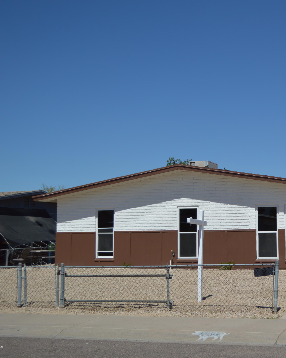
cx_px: 259
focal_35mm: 51
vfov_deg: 36.7
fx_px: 540
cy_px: 178
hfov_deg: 28.5
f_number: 4
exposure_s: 1/2000
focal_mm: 24
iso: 100
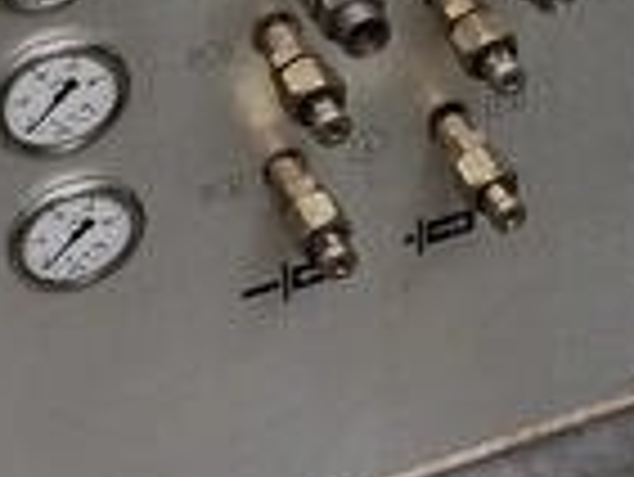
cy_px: -148
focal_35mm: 136
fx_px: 2493
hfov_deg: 14.4
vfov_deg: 10.7
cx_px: 553
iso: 250
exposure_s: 1/33
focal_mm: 6.76
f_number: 1.78
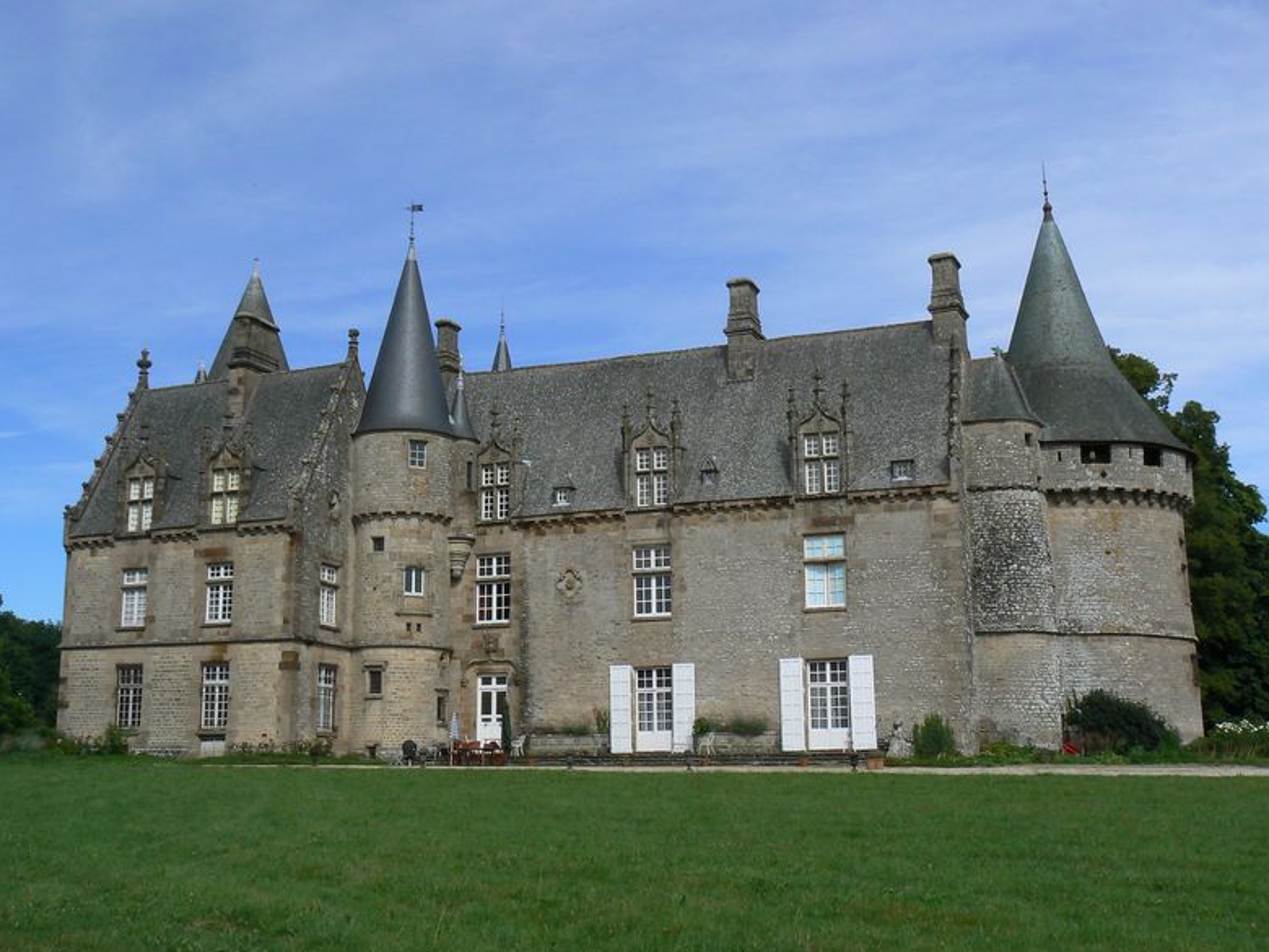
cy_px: 485
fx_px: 1503
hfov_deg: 45.8
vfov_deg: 35.1
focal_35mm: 41
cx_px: 634
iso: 100
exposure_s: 1/500
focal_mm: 6.7
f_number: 8
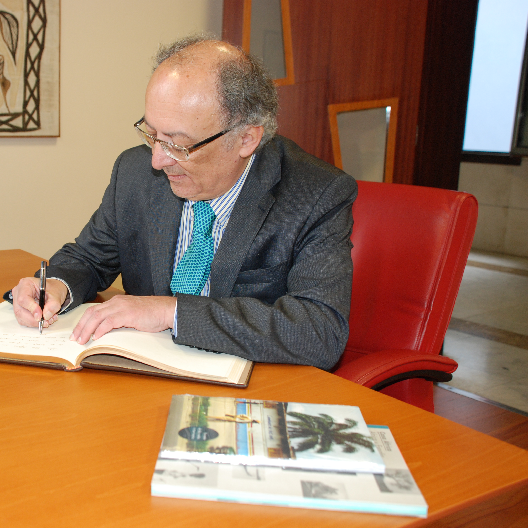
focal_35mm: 42
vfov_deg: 40.0
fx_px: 725
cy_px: 264
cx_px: 139
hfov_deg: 39.1
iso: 400
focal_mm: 22
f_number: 3.8
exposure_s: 1/60
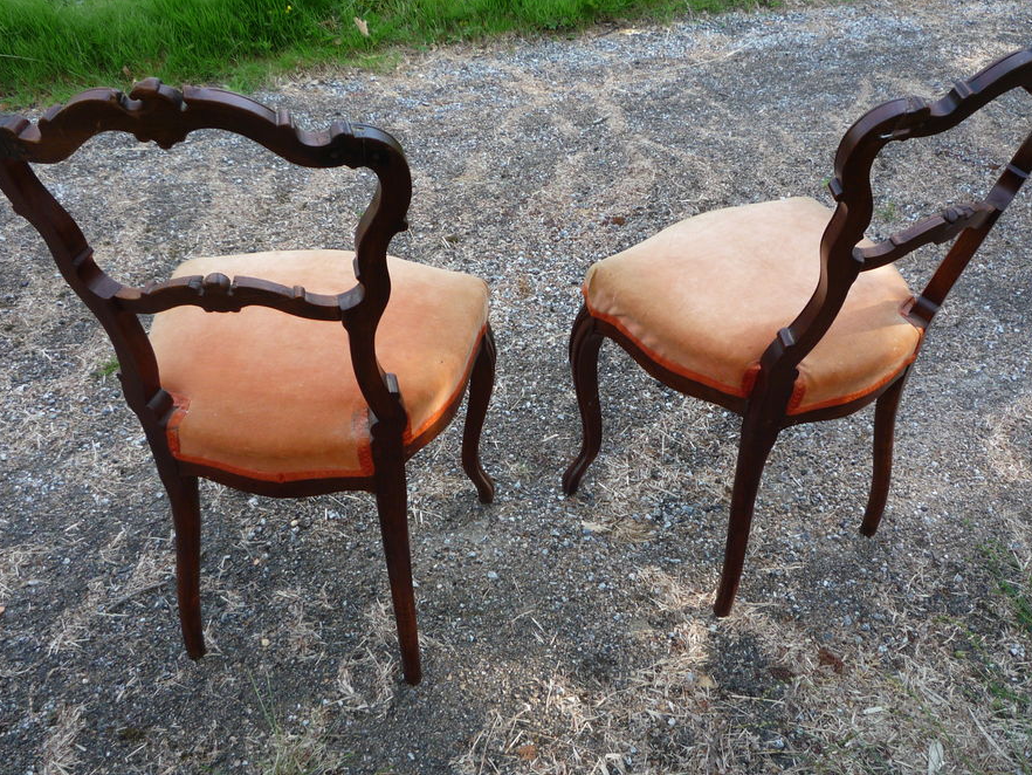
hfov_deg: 53.9
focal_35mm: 34
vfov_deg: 41.8
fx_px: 1014
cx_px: 543
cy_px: 380
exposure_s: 1/80
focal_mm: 5.2
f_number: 3.3
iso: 100
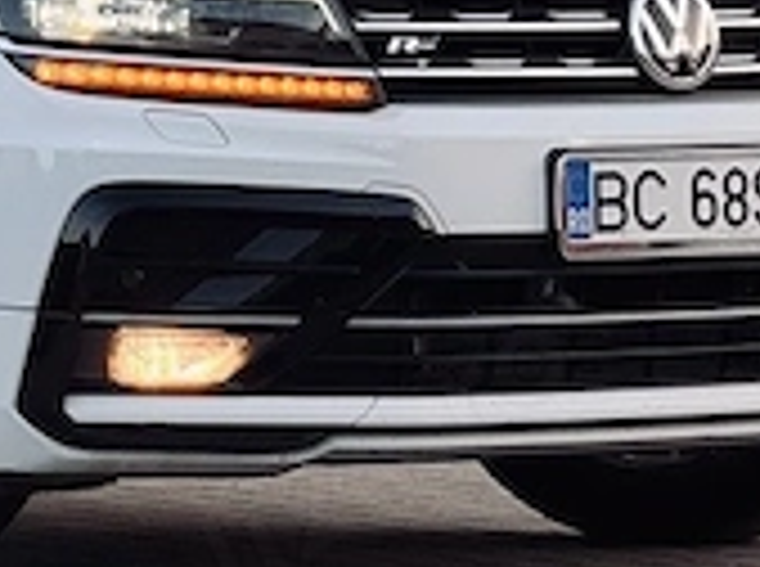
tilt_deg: +1.0
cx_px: -243
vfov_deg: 3.5
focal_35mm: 427
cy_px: -144
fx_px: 9355
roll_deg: -0.5
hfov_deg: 4.6
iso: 50
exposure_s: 1/122
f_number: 2.8
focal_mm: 15.66
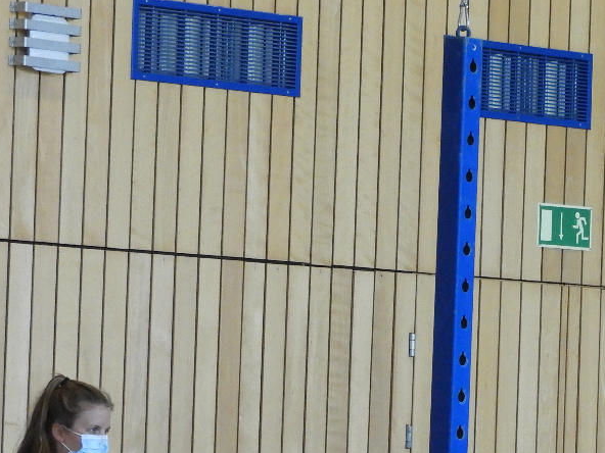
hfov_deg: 5.8
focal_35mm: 338
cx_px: 631
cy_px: 496
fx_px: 5907
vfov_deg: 4.4
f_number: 5
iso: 400
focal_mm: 22.4
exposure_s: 1/40
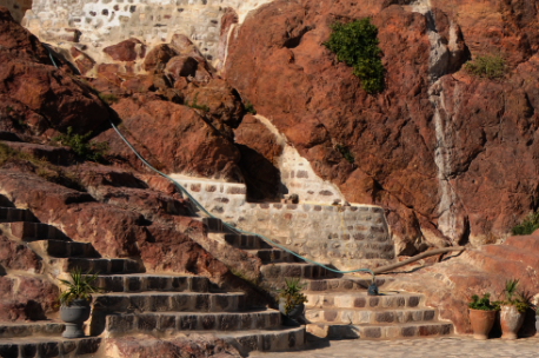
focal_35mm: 59
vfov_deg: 22.6
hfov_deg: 31.2
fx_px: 882
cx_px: 551
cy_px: 77
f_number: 5.6
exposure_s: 1/1000
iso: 126
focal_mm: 18
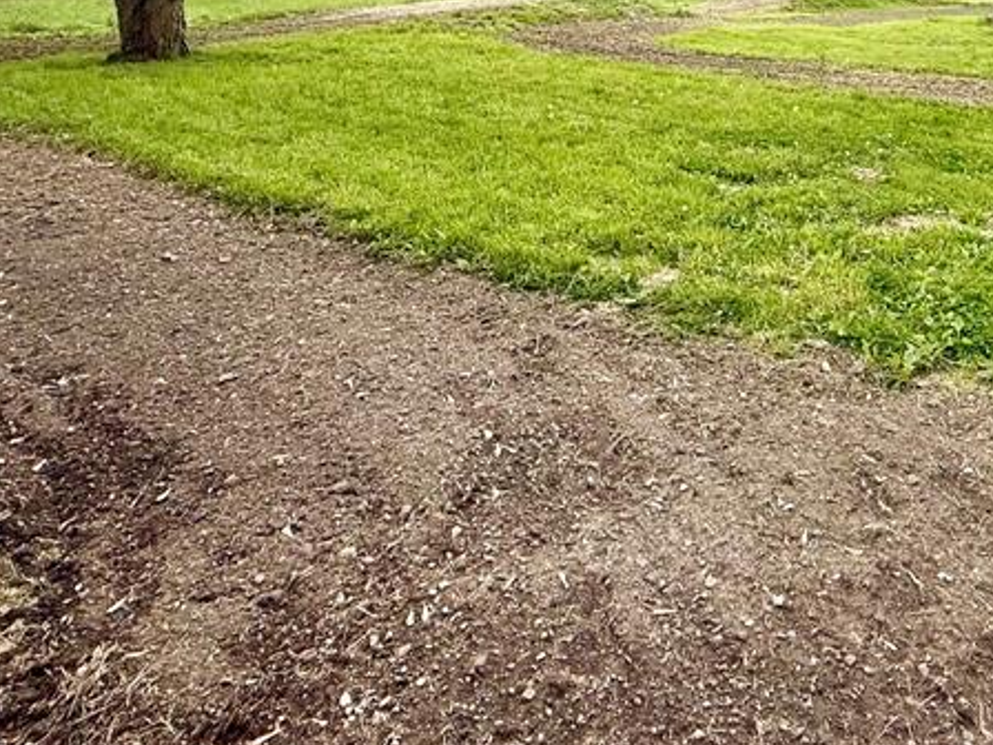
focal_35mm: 32
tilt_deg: +1.5
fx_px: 918
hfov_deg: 54.6
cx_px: 725
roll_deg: -1.2
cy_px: -44
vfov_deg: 37.9
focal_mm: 2.22
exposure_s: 1/2506
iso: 50
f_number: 2.2
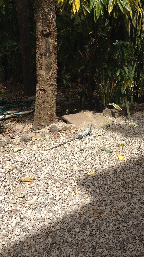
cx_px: 85
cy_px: 128
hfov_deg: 30.4
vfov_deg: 51.6
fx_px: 265
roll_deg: +2.8
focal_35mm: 39
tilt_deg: -29.6
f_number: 2.4
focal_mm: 4.28
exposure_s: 1/665
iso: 50
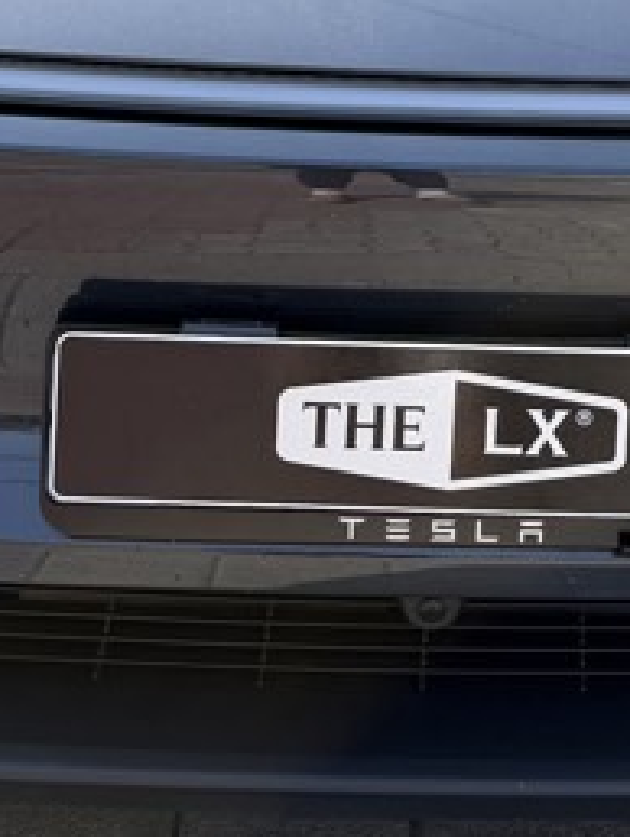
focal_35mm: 119
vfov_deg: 15.7
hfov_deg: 12.4
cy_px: -266
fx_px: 2883
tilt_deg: -5.1
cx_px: 461
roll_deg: -2.0
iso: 80
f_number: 1.78
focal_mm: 6.76
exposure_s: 1/1337
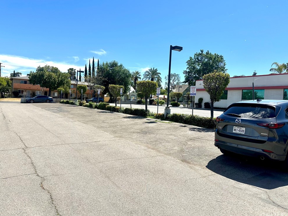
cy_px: 108
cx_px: 144
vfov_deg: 54.9
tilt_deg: -1.7
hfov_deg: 69.4
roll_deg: -4.0
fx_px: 208
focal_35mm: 25
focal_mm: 6.86
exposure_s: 1/5525
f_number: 1.78
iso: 80
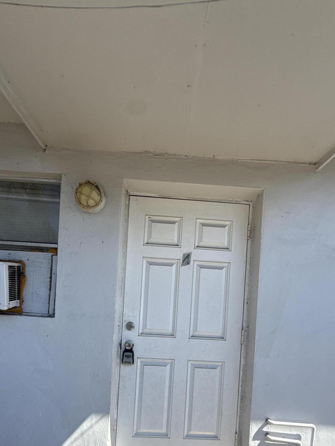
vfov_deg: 77.5
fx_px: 258
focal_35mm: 20
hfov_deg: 66.0
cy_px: 316
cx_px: 168
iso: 20
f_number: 2.2
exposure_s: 1/540
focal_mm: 2.22
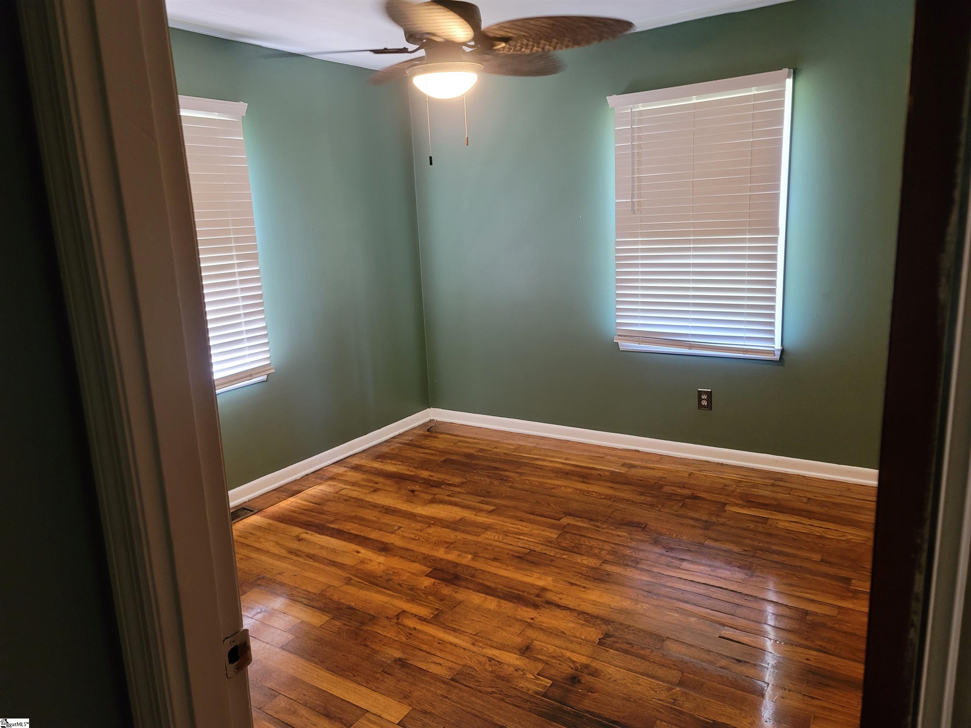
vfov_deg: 54.9
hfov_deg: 69.4
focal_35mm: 25
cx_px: 486
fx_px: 701
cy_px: 364
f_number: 1.8
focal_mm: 7
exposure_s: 1/40
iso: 320
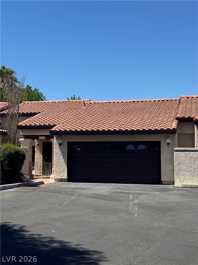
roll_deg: +0.1
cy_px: 132
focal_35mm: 48
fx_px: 366
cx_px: 99
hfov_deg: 30.3
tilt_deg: +4.0
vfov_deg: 39.7
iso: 64
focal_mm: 6.76
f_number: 1.78
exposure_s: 1/4608
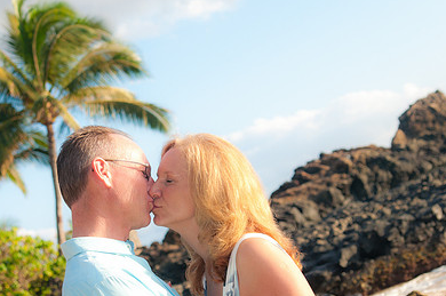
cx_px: 162
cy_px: 209
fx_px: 1324
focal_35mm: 107
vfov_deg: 12.7
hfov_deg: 19.1
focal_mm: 48
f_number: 4.5
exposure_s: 1/400
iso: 200
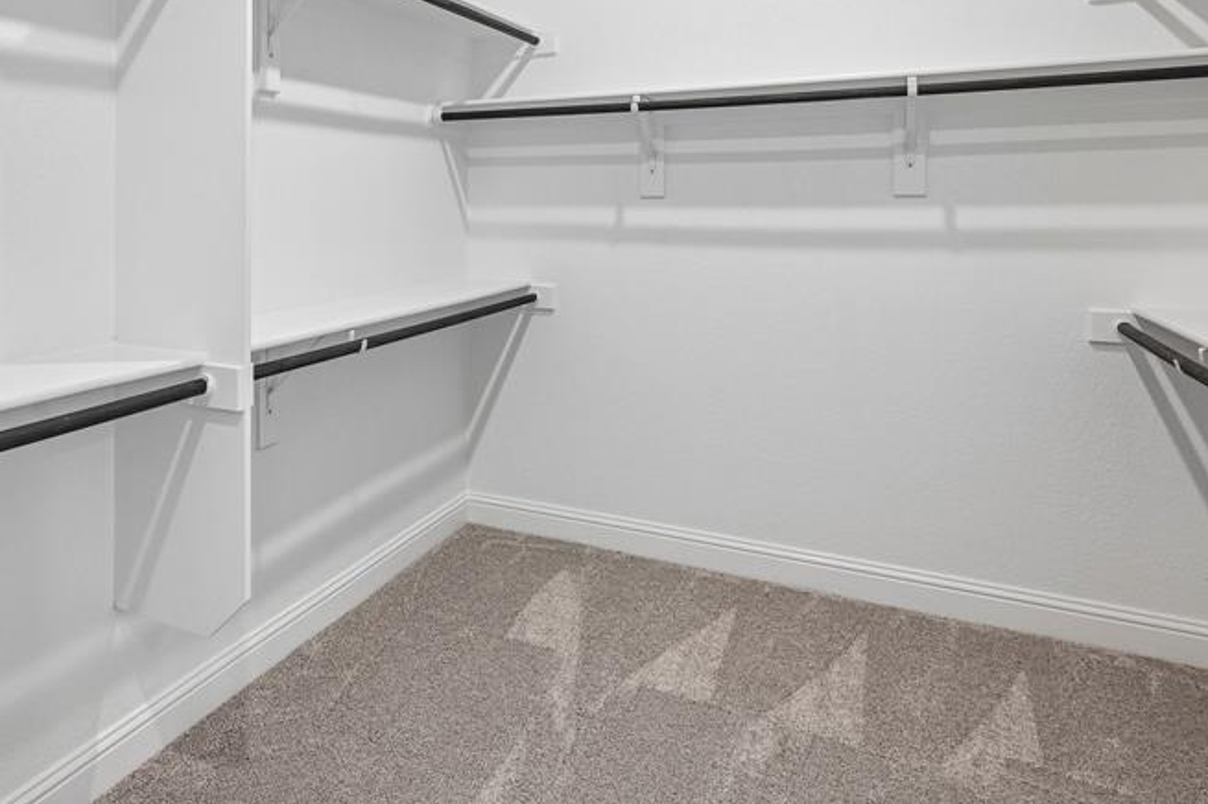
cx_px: 384
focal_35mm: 26
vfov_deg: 47.8
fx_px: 865
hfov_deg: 67.6
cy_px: 194
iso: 400
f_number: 8
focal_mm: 16.5
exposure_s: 1/15
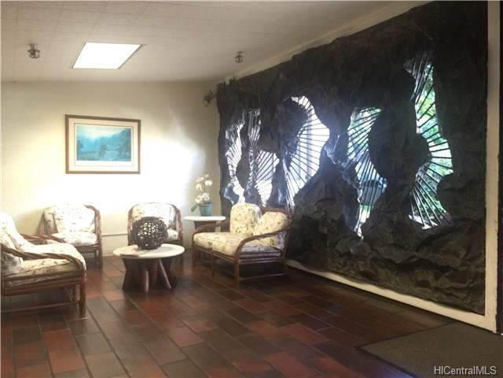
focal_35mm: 29
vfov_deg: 48.2
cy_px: 189
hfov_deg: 61.7
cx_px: 252
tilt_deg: -2.1
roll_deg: -1.0
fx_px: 421
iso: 80
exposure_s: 1/15
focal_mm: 4.15
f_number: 2.2
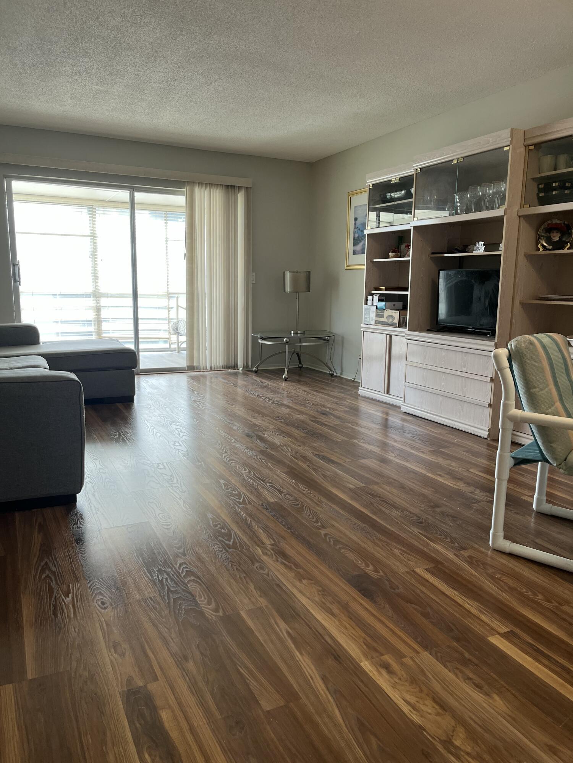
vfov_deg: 67.3
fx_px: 574
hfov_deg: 53.1
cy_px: 382
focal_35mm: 26
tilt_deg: -10.3
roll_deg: -1.1
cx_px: 286
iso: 125
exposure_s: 1/120
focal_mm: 5.1
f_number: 1.6
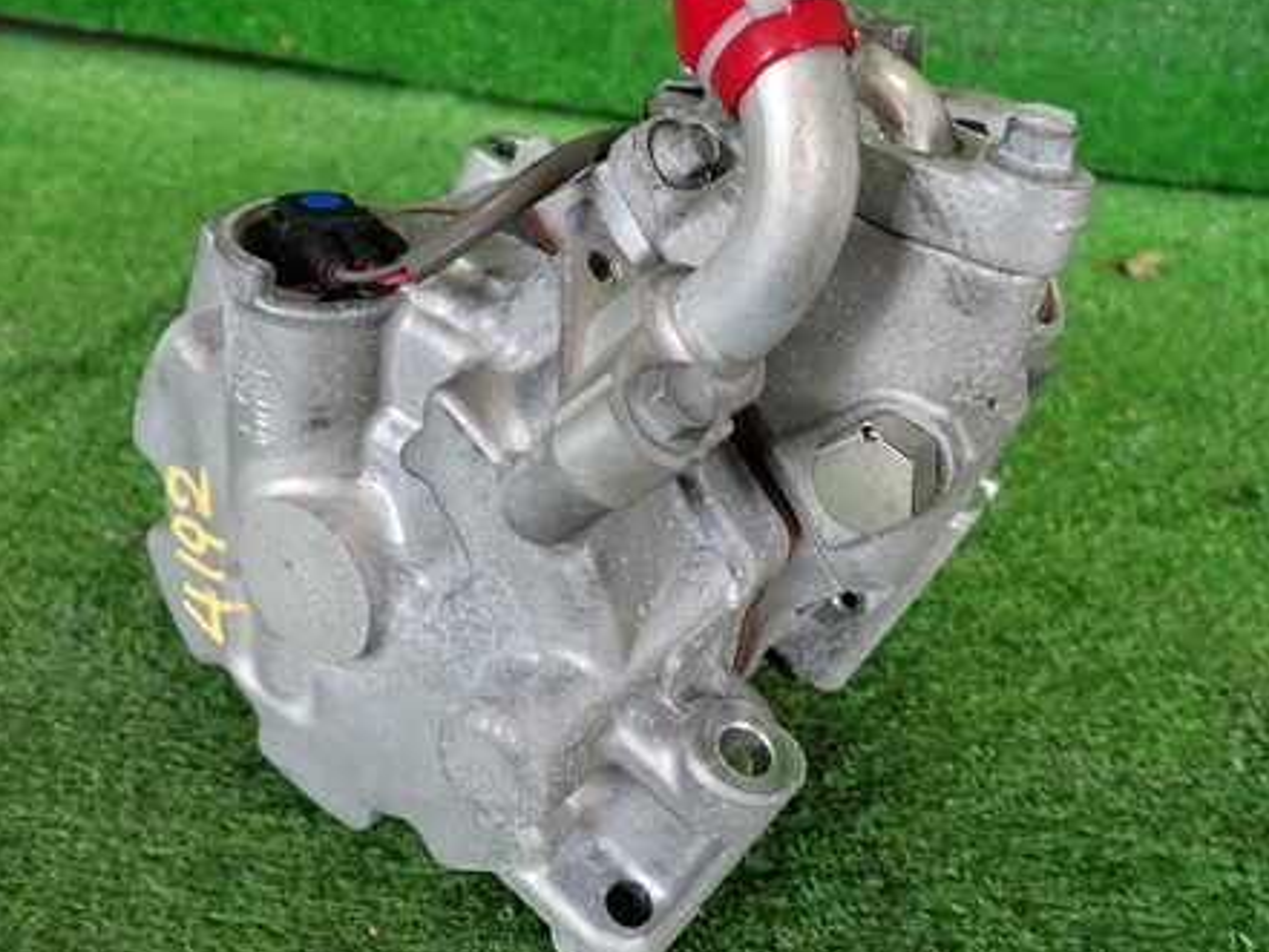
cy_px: 469
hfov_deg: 53.9
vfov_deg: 41.8
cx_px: 619
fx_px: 1247
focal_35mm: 34
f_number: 2
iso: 200
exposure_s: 1/60
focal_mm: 4.5
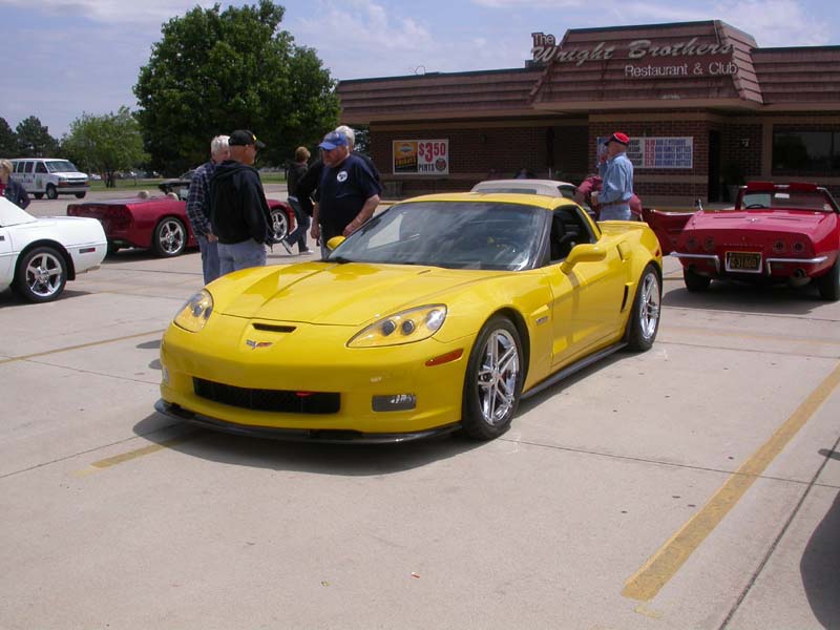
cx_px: 420
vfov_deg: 37.7
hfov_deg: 49.0
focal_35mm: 38
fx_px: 922
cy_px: 315
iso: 100
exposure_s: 1/632
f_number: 7.5
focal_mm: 7.85
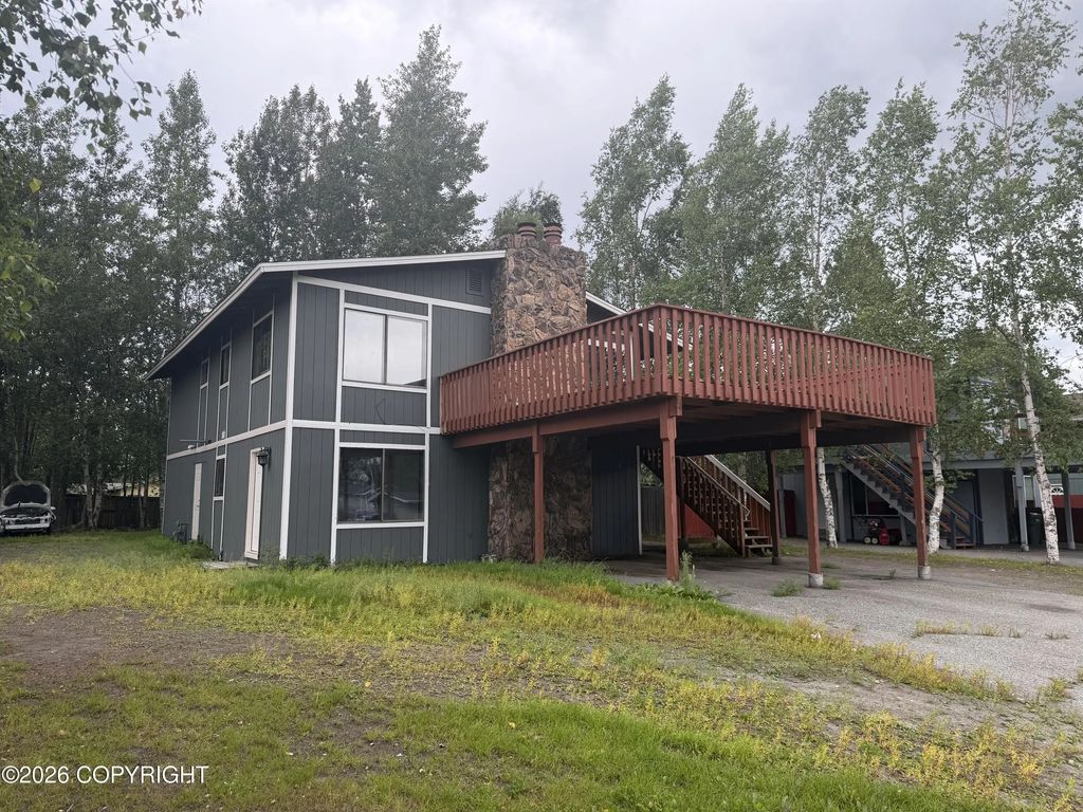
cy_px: 406
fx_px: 751
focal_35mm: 24
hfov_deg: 71.6
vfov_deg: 56.8
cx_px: 542
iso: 80
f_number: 1.78
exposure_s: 1/322
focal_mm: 6.76
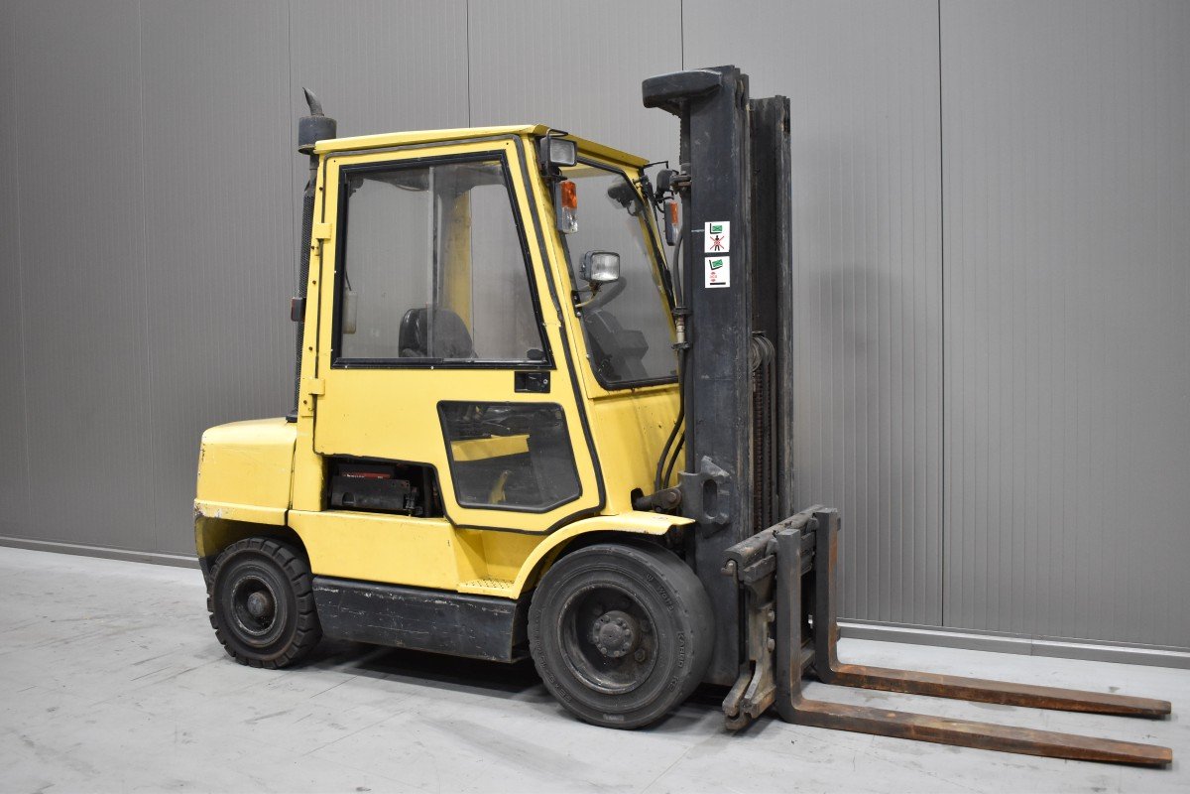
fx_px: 1140
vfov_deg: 38.4
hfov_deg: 55.1
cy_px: 397
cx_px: 595
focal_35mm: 34
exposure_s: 1/50
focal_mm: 23
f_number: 4.5
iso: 1250
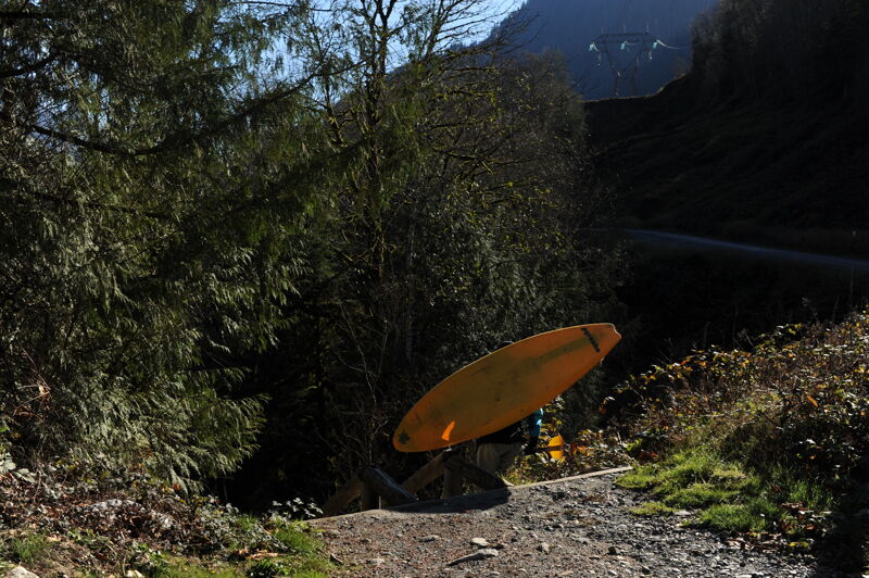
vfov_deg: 37.8
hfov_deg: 54.5
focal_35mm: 35
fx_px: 844
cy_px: 289
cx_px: 434
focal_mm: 35
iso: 200
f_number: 7.1
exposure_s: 1/640
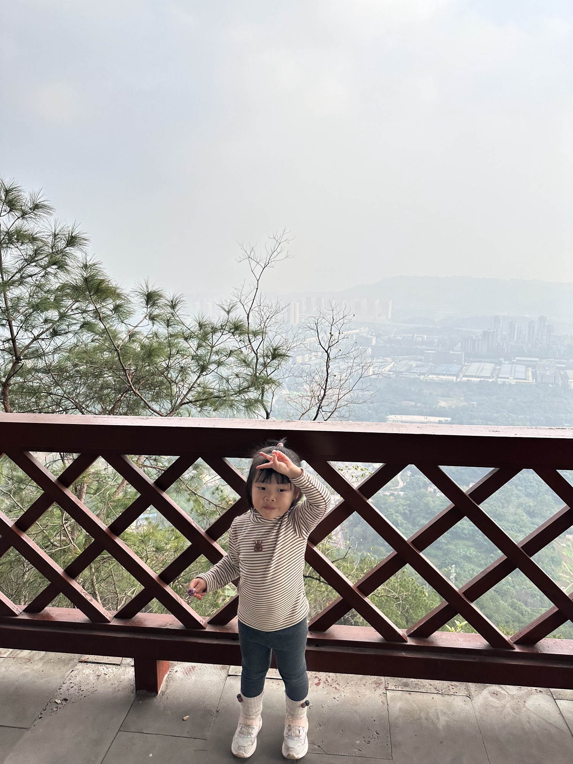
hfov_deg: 56.8
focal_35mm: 24
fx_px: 530
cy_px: 382
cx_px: 286
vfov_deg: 71.6
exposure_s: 1/4348
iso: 80
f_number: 1.78
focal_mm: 6.86
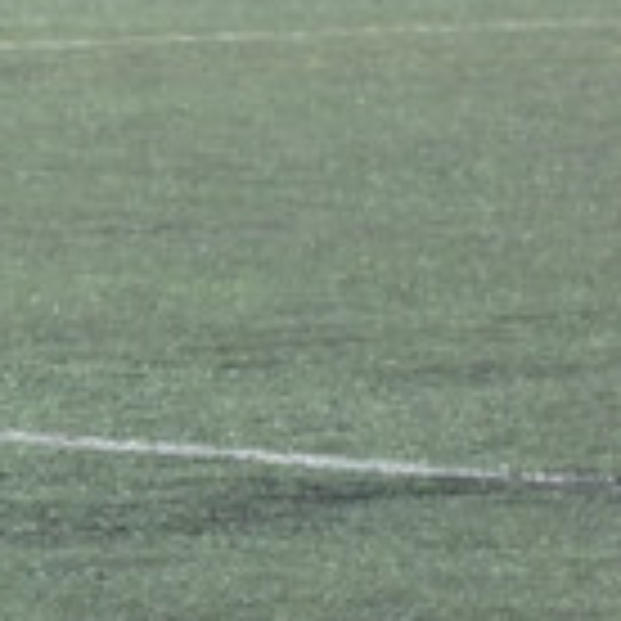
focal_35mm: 749
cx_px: -806
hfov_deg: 2.3
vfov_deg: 2.3
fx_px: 15202
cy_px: -4
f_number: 5.5
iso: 320
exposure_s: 1/1000
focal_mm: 32.7
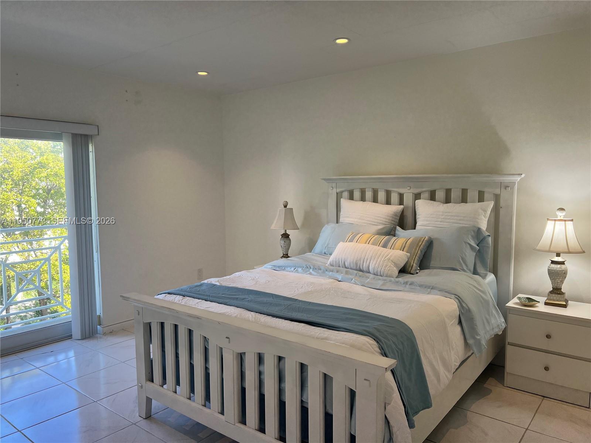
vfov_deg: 53.1
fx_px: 444
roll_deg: -0.2
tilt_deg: -4.4
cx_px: 296
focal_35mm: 26
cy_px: 222
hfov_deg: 67.3
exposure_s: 1/121
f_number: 1.5
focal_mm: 5.7
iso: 64
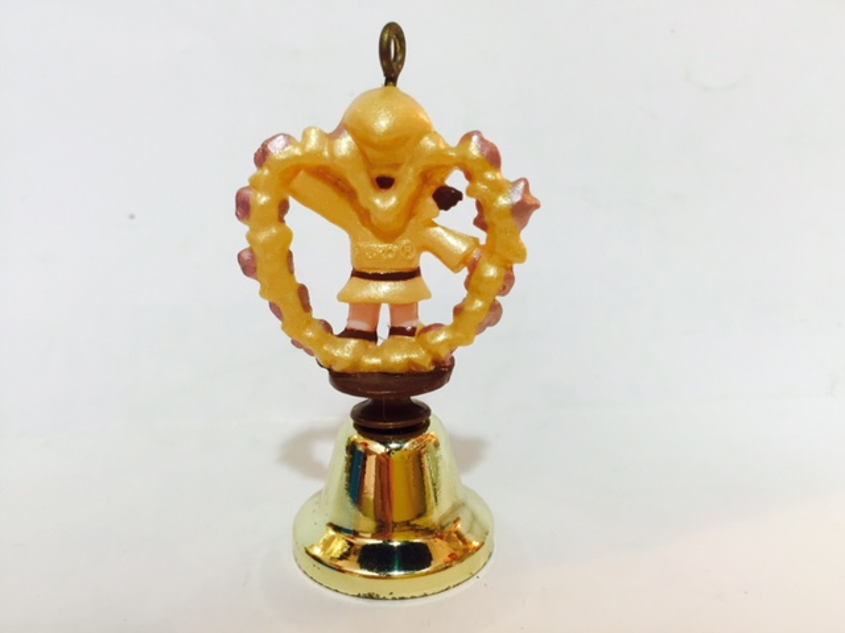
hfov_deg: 61.7
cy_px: 316
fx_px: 708
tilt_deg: -13.8
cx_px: 422
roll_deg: -1.0
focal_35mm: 29
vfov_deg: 48.2
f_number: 2.2
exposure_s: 1/33
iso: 80
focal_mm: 4.15
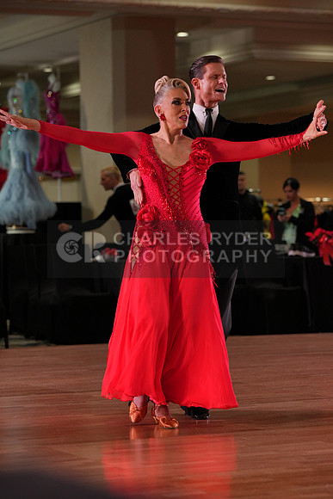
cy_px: 250
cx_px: 166
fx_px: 1608
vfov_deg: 17.6
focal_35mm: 116
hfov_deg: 11.8
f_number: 4
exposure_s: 1/500
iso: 1250
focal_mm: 116
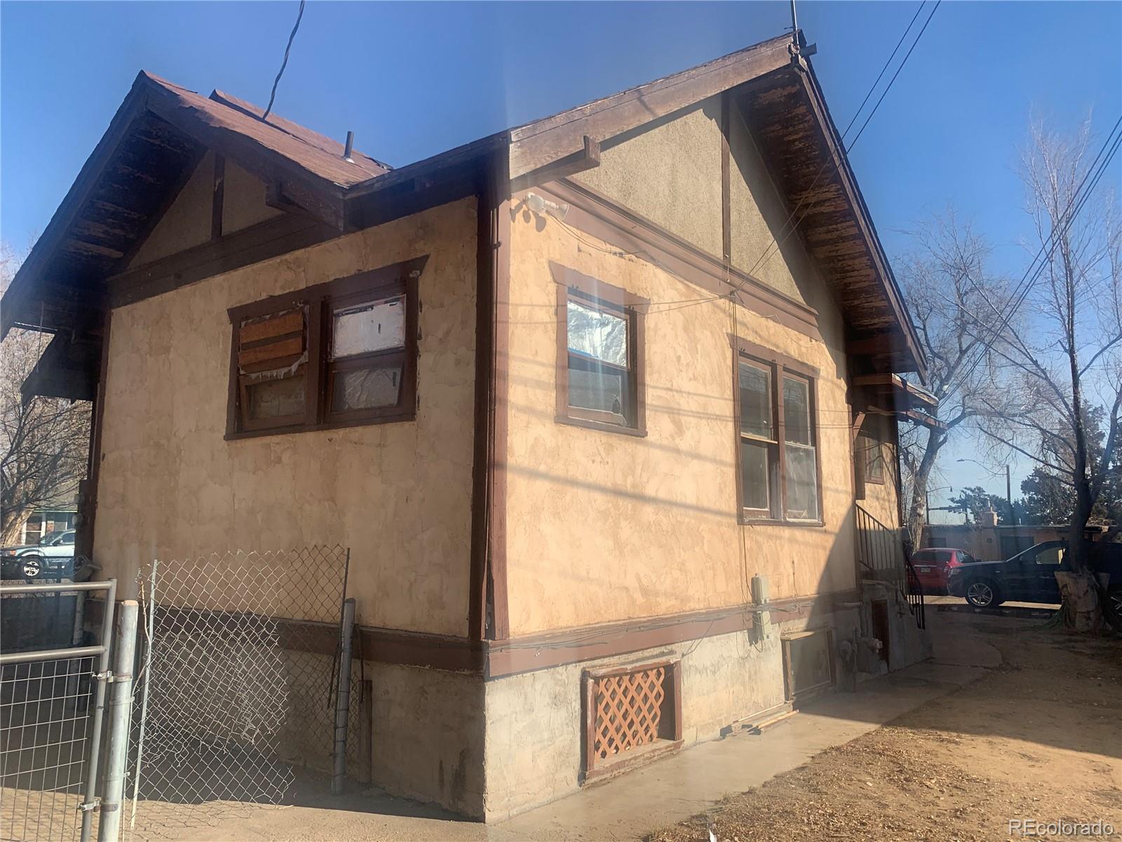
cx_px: 561
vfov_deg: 53.1
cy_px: 421
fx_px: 843
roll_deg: -0.9
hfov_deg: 67.3
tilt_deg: +7.1
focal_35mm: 26
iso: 25
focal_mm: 4.25
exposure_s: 1/2545
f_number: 1.8
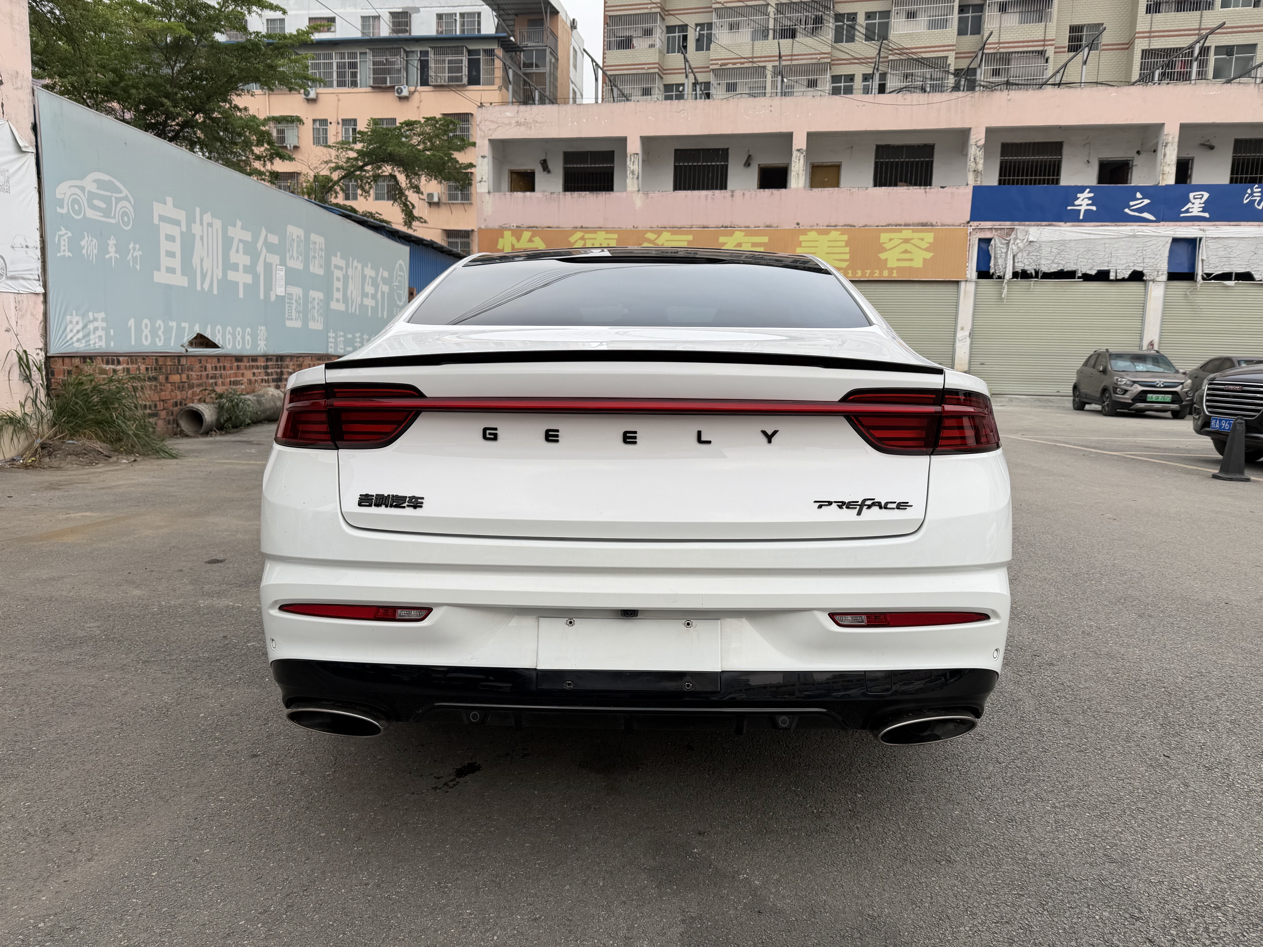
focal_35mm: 24
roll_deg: -2.2
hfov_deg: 71.6
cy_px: 474
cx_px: 632
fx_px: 876
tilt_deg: -7.1
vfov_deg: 56.8
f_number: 1.78
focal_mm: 6.76
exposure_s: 1/1250
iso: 80
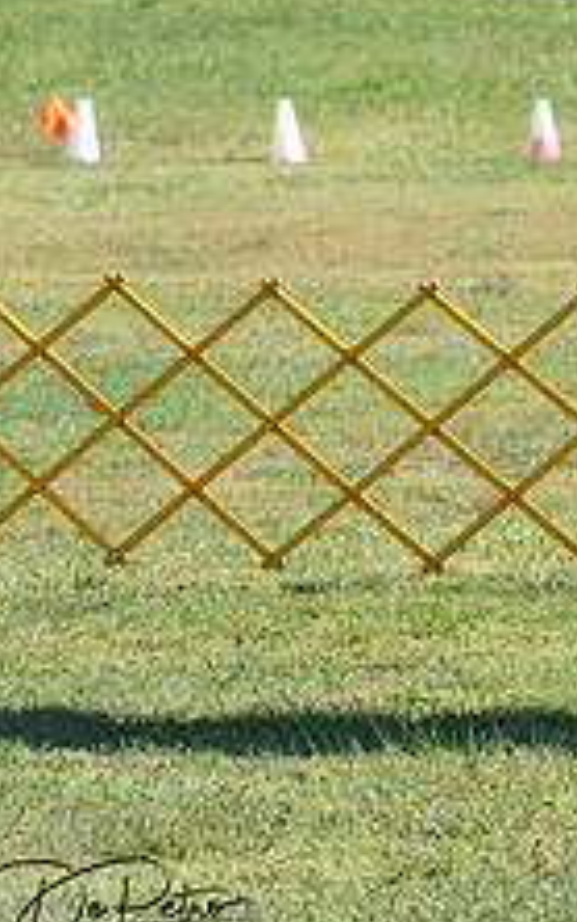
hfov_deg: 3.3
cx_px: 1131
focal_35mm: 396
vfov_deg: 5.3
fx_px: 9951
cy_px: 83
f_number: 6.3
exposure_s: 1/1250
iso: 400
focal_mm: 128
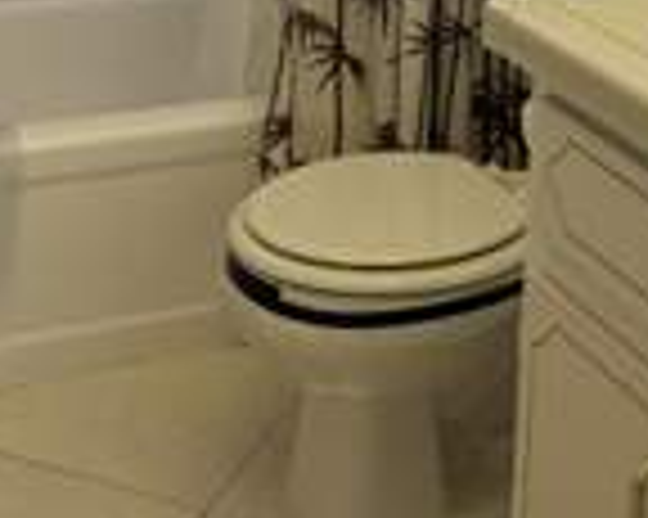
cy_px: -250
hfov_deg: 24.4
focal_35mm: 78
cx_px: 423
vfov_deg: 17.7
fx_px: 1495
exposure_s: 1/261
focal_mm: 6.76
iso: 100
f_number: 1.78
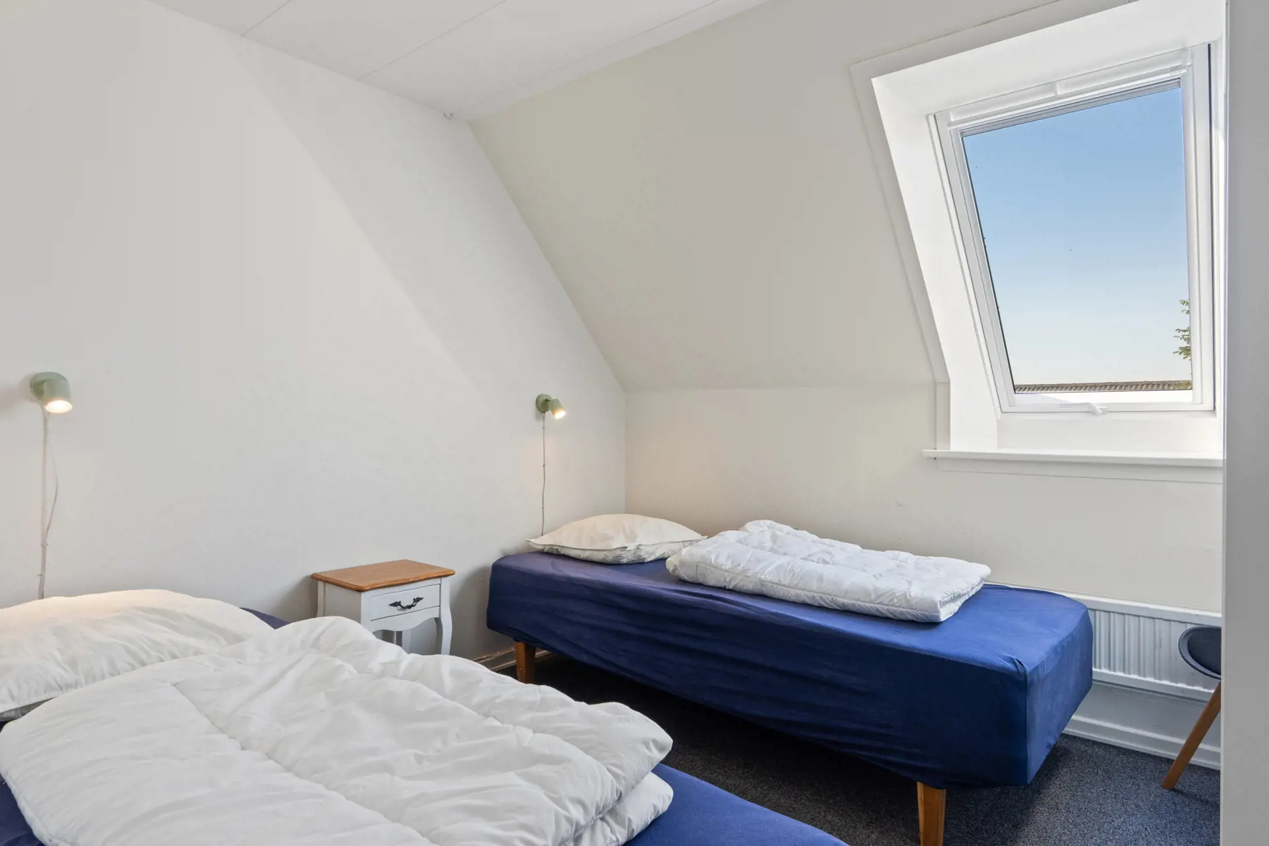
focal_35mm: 22
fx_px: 767
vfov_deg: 57.8
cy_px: 423
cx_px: 634
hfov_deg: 79.2
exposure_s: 1/10
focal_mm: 14.5
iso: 200
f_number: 8
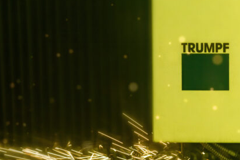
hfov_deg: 9.7
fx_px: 1400
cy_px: 190
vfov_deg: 6.5
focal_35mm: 210
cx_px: 252
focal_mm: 85
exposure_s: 1/125
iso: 2500
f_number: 5
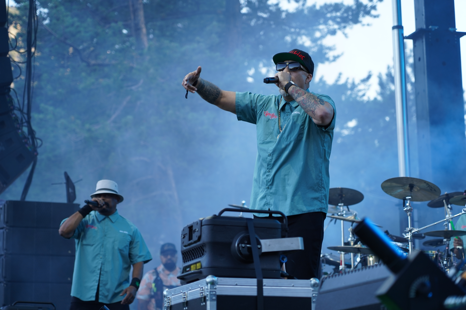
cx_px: 233
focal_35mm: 105
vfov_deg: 13.0
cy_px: 155
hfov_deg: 19.5
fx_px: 1359
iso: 200
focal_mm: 105
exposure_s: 1/125
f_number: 4
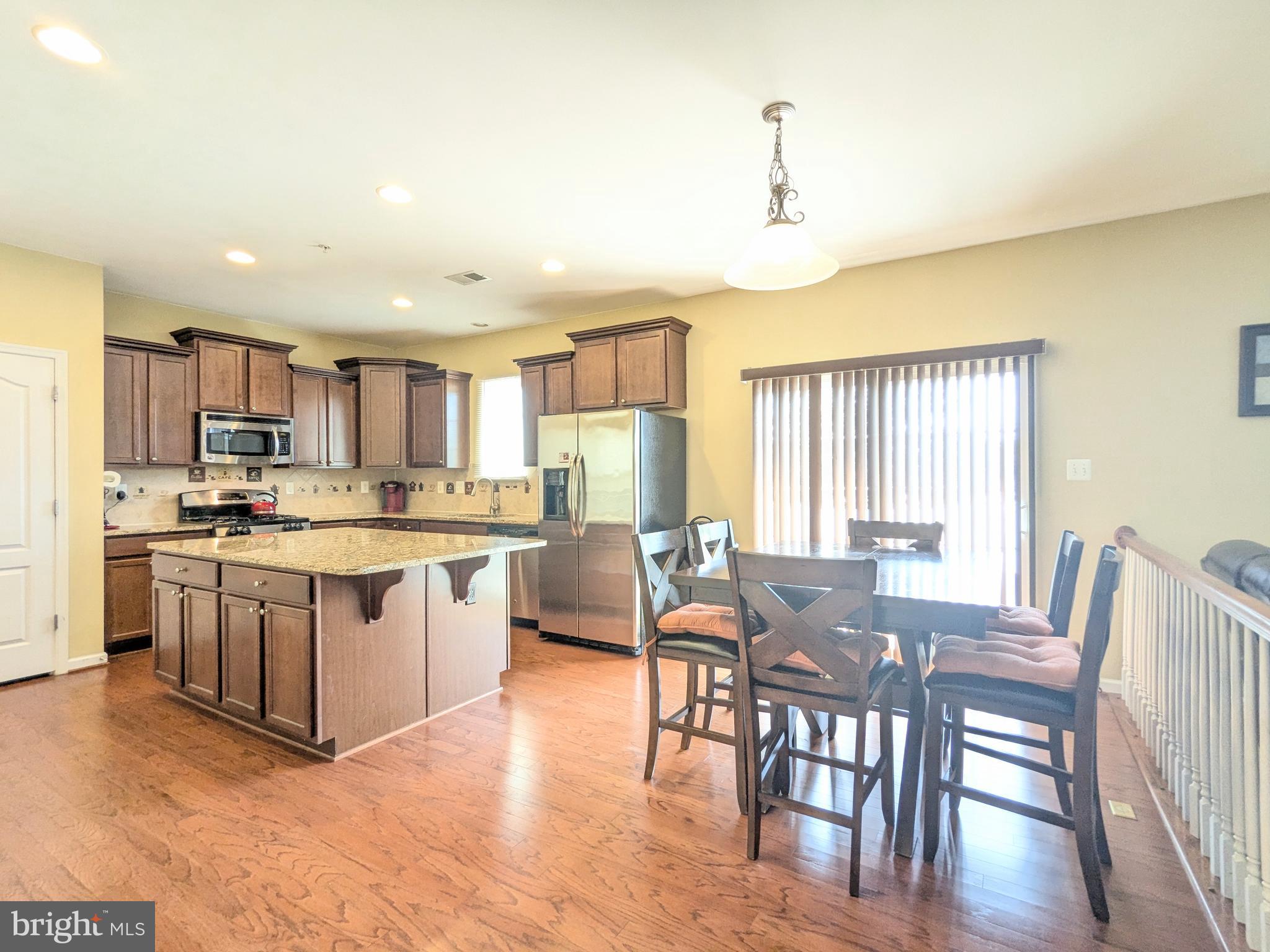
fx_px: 587
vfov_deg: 78.1
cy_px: 476
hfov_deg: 94.5
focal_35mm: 16
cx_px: 635
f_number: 2.2
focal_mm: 2.35
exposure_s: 1/33.3
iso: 111
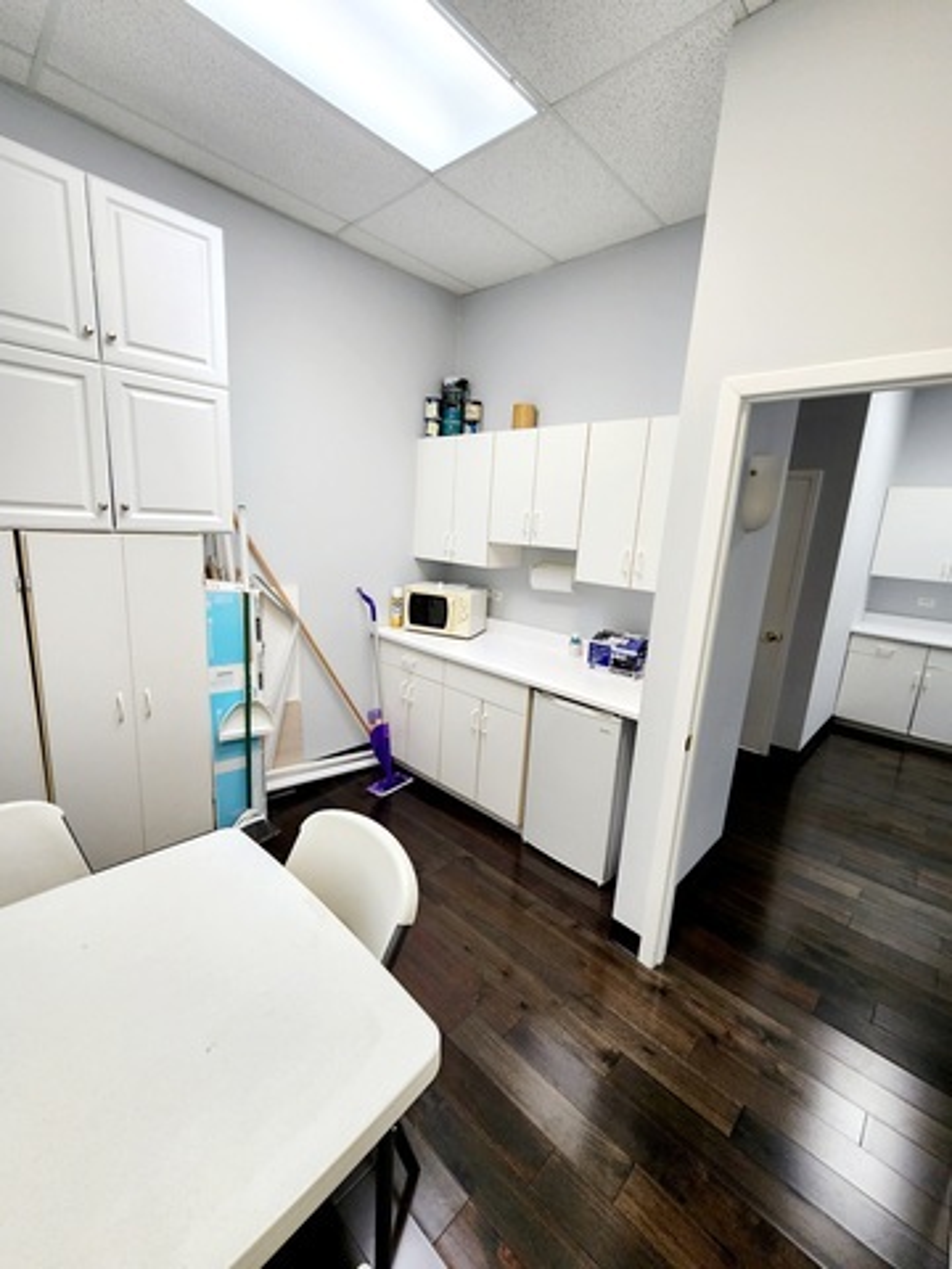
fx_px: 477
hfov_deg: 89.9
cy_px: 634
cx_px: 476
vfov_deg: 106.2
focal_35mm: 13
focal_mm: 2.2
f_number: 2.2
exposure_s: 1/60.2
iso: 125
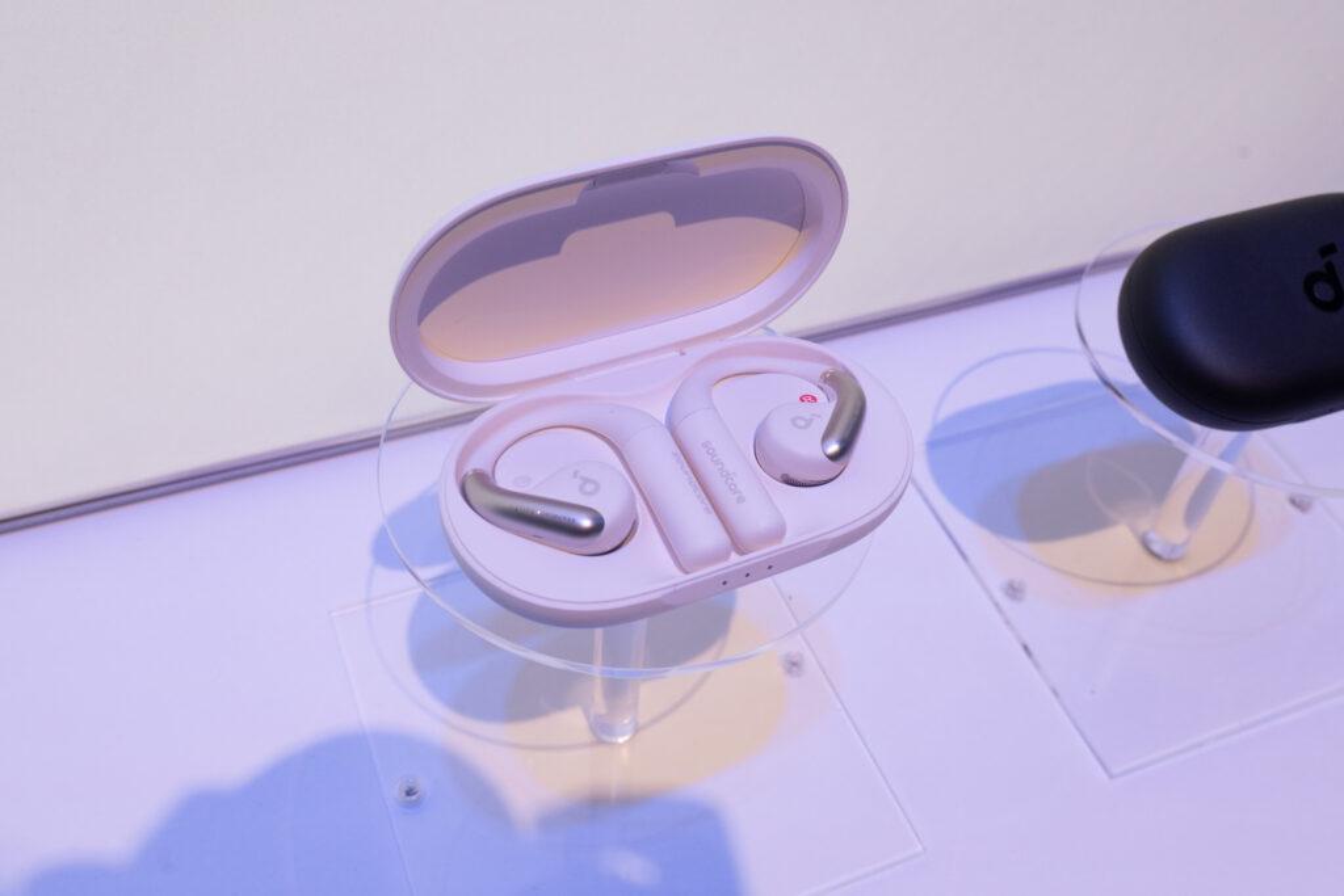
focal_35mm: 34
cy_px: 448
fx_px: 1269
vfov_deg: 38.9
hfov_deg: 55.8
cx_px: 672
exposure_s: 1/250
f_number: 11
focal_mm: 34
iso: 2500
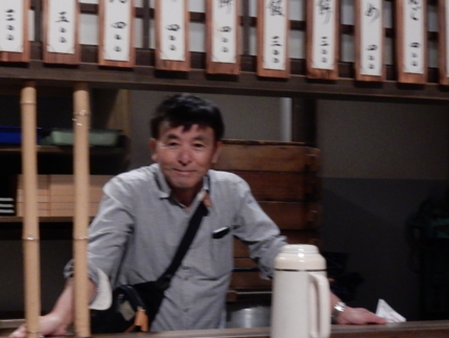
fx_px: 1038
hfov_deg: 24.3
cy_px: 202
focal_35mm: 80
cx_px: 169
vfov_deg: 18.4
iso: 450
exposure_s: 1/8
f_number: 4.2
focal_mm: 7.6
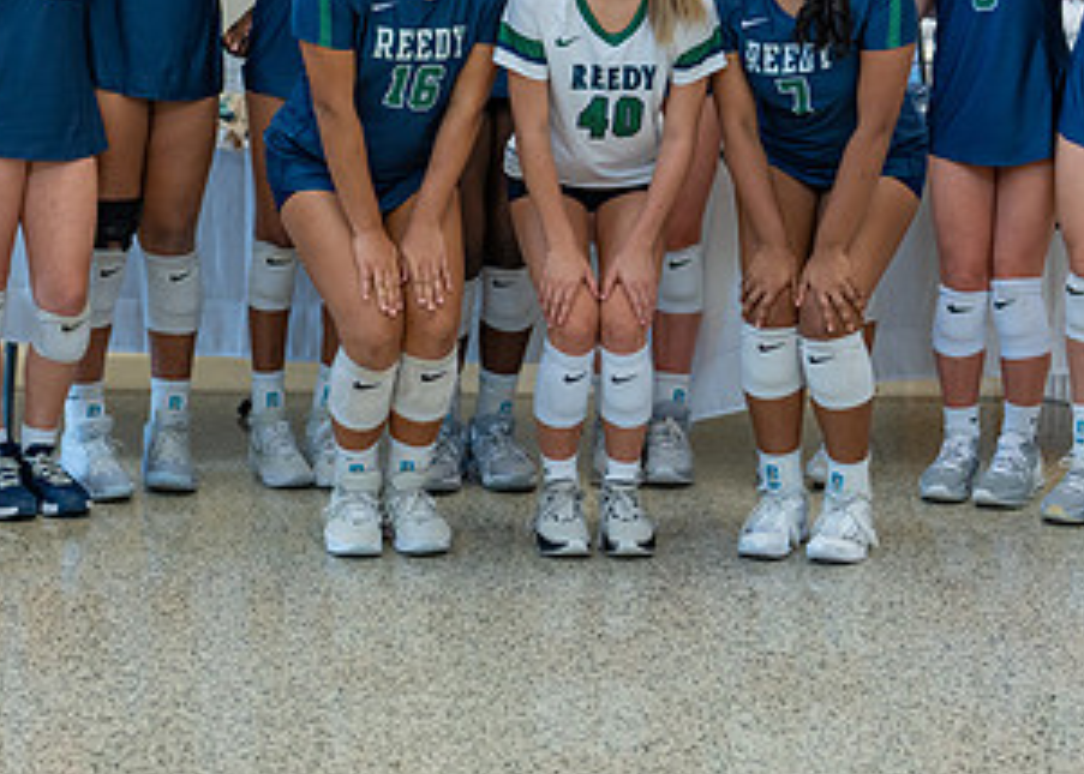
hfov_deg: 19.8
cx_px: 529
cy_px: 122
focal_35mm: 101
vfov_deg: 14.1
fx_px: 3109
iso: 500
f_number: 1.8
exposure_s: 1/320
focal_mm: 50
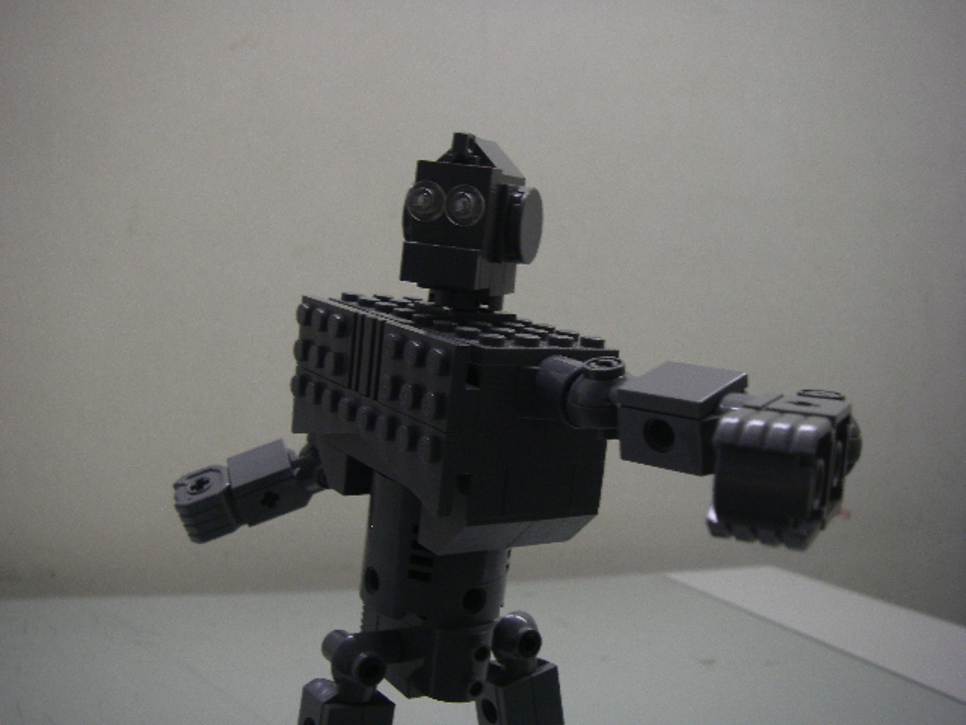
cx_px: 483
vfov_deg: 37.7
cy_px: 362
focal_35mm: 38
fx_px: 1060
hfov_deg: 49.0
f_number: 3.3
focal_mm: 6.3
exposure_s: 1/20
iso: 160
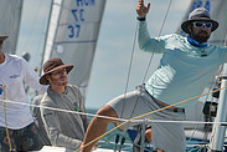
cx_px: 133
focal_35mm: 791
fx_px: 4987
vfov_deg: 1.7
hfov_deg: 2.6
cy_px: 146
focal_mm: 250
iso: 200
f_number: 5.6
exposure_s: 1/1600
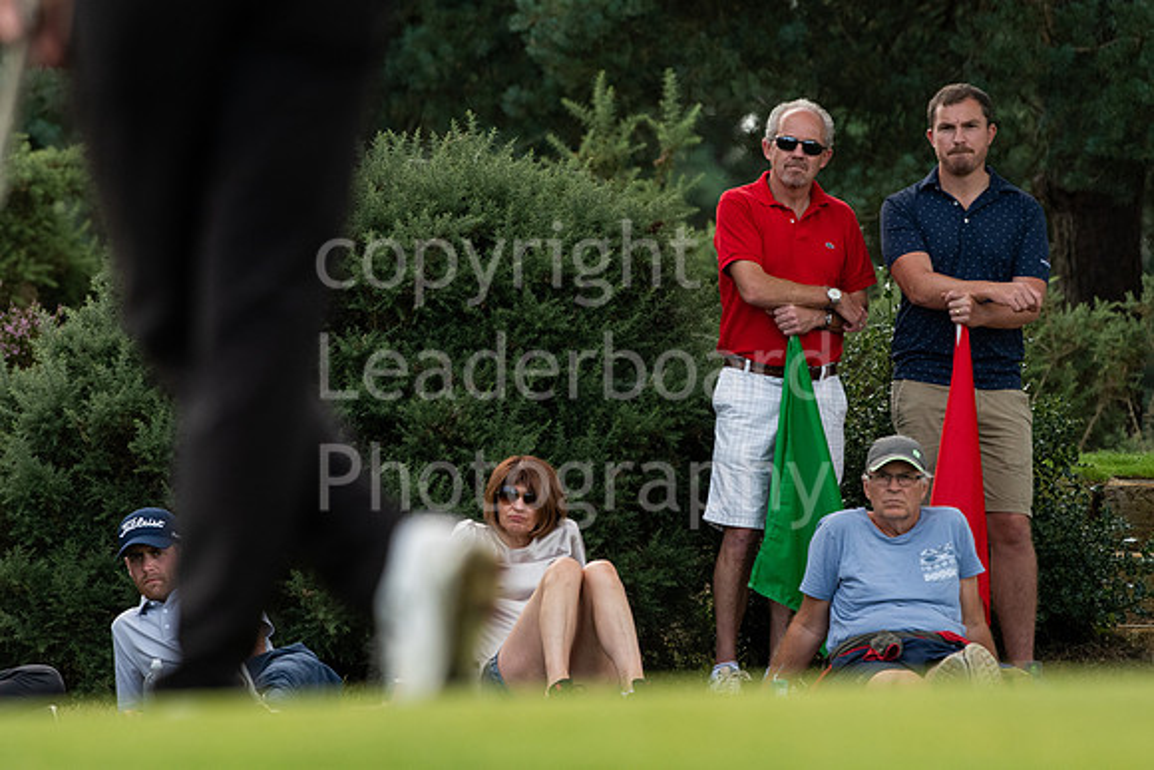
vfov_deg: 2.7
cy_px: 385
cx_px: 577
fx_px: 16351
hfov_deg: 4.0
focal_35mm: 510
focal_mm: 340
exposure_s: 1/800
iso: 1250
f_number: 6.3
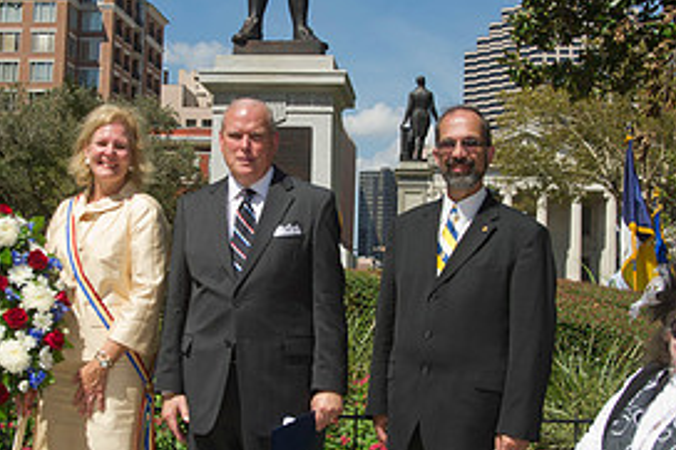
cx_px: 281
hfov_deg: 31.4
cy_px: 214
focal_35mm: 64
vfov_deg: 21.2
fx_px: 1201
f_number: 9
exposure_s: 1/320
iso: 200
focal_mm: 30
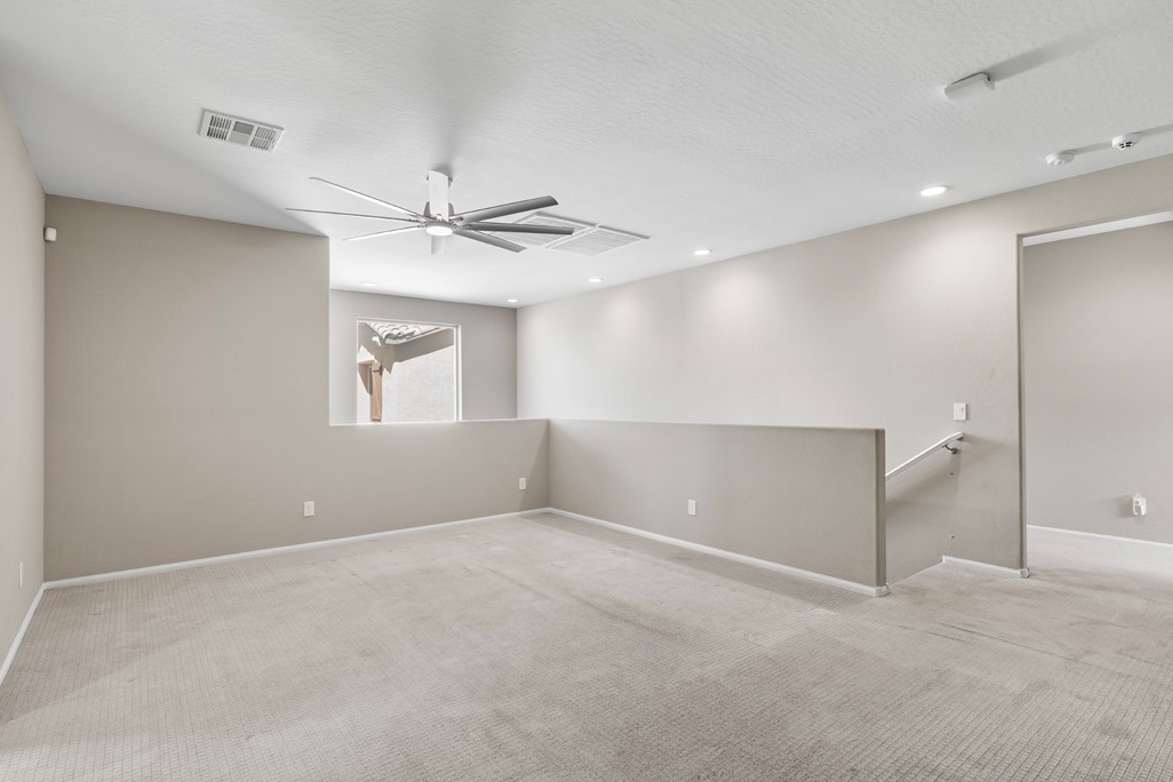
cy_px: 396
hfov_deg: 90.0
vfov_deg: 67.4
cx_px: 605
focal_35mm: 18
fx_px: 586
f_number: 8
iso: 400
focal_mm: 17
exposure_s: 1/4
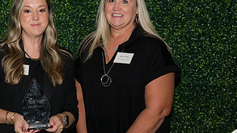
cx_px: 69
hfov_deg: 25.4
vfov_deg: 14.6
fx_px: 522
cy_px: 51
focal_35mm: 83
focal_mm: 40
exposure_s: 1/160
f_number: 5
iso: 640
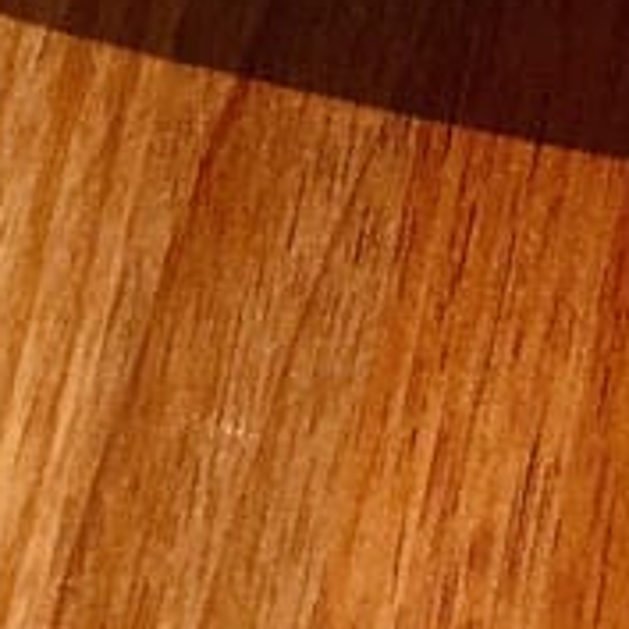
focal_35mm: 342
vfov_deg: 5.0
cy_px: -697
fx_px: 7031
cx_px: 839
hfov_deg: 5.1
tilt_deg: -48.5
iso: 250
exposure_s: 1/60
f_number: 2.8
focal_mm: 6.6
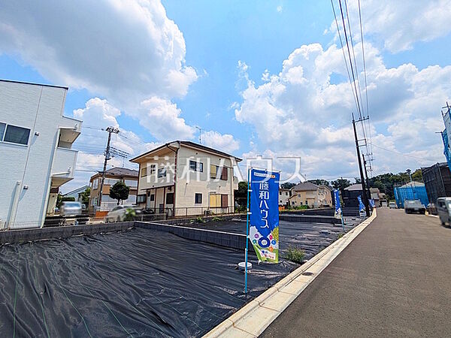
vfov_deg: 85.7
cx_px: 226
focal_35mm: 14
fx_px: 182
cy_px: 169
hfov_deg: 102.1
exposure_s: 1/3205
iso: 48
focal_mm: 1.83
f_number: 2.2
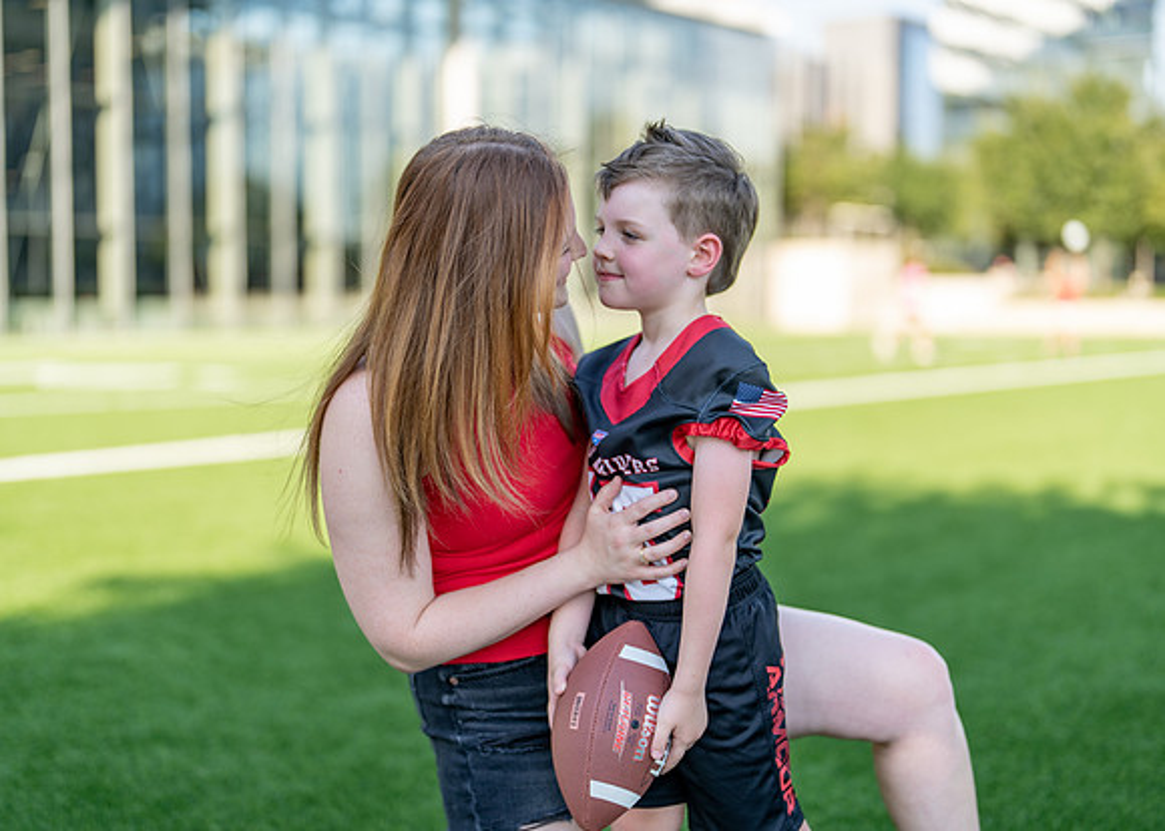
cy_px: 416
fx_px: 1733
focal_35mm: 52
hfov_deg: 37.2
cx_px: 582
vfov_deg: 27.0
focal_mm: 50
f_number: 1.2
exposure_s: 1/2000
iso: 100
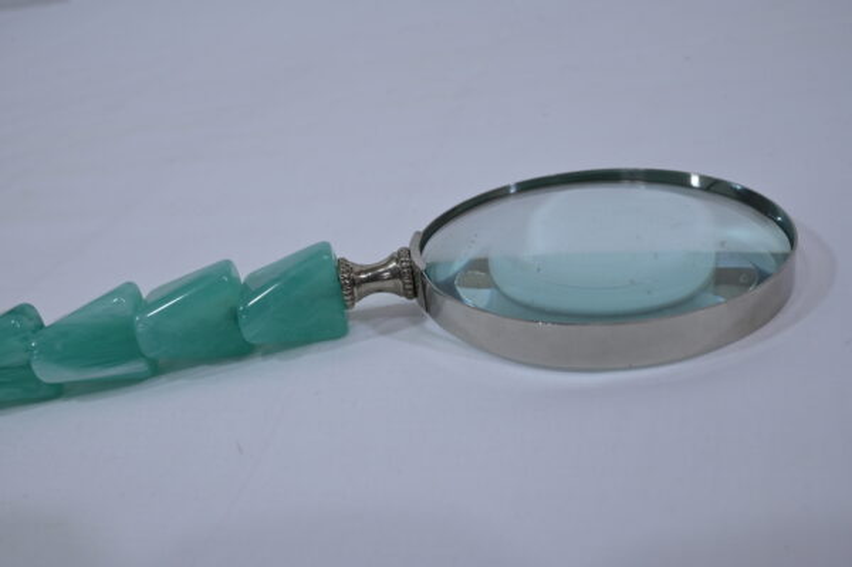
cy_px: 284
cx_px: 426
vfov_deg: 36.8
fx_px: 851
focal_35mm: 36
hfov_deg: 53.2
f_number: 10
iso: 640
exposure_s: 1/125
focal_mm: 36
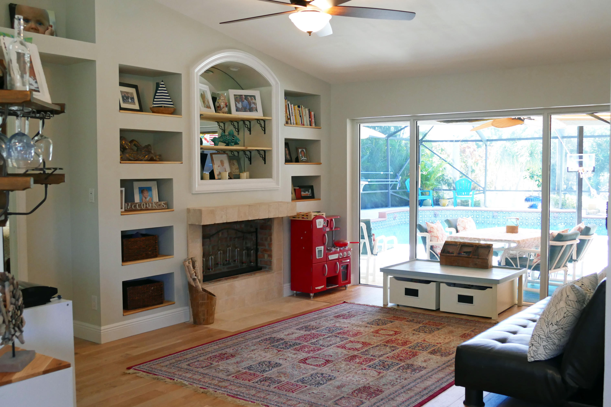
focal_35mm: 38
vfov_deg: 35.1
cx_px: 306
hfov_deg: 50.7
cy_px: 204
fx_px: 645
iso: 640
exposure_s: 1/80
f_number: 3.1
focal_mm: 13.7
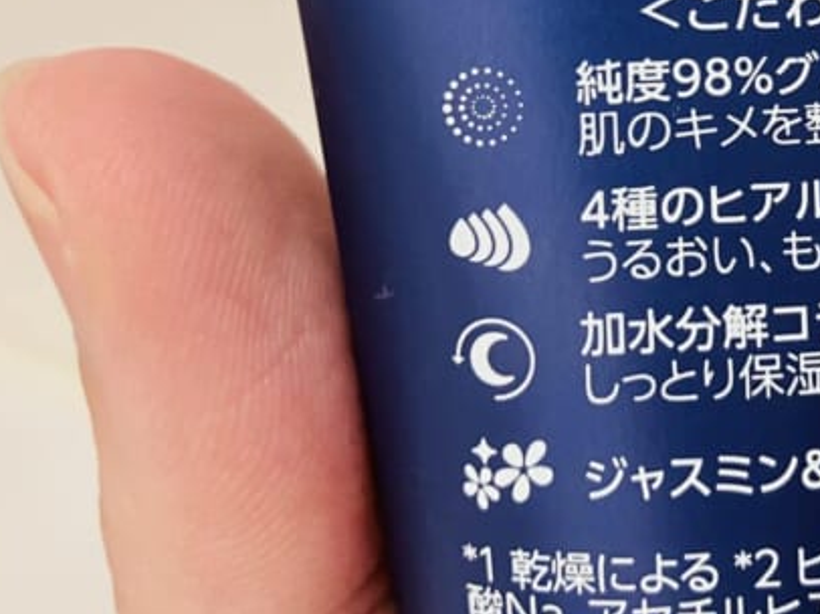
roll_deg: -2.8
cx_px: 838
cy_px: 55
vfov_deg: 20.8
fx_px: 1634
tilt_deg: -42.1
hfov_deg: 26.5
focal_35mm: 69
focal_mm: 3.99
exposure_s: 1/50
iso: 125
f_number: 1.8
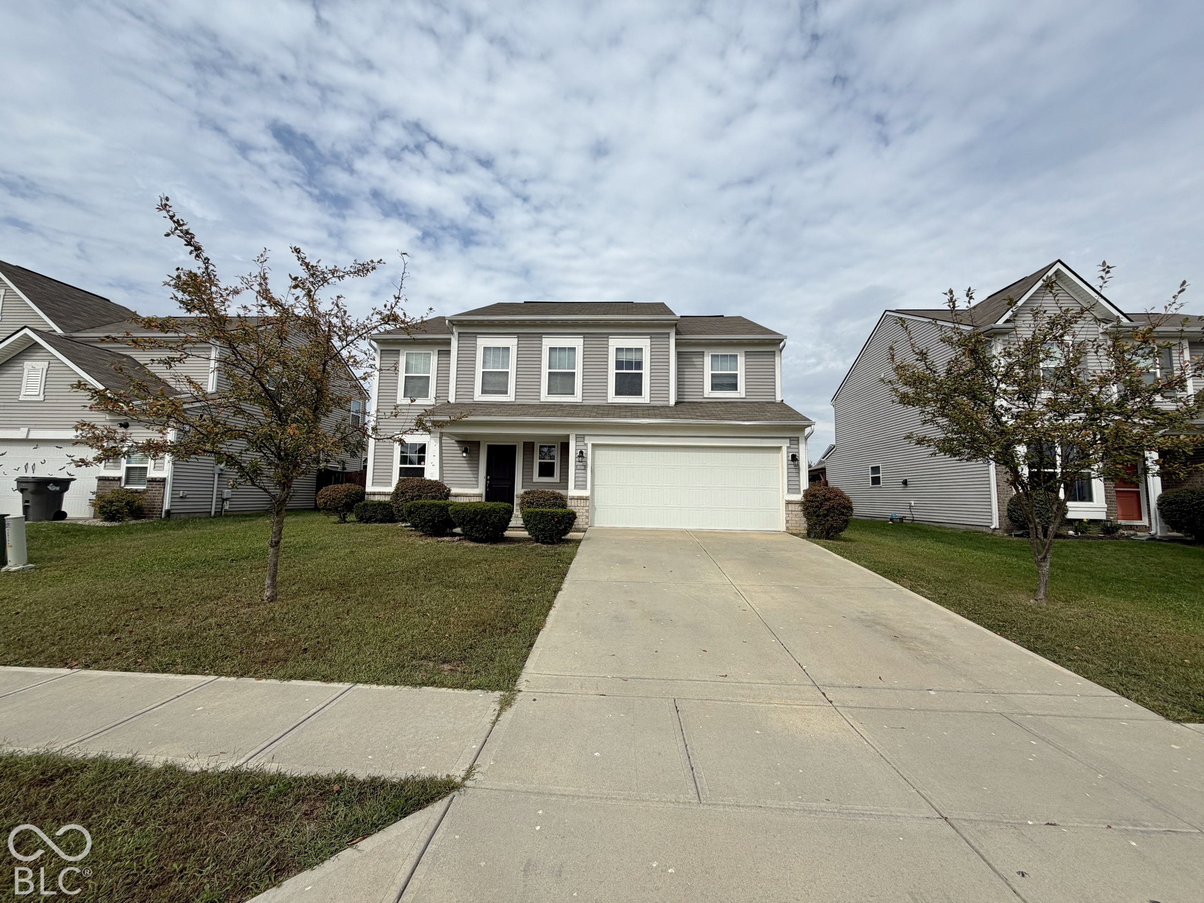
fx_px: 487
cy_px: 452
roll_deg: -0.7
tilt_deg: +6.0
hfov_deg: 102.1
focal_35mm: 14
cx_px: 602
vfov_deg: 85.7
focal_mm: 2.22
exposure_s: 1/1339
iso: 20
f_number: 2.2
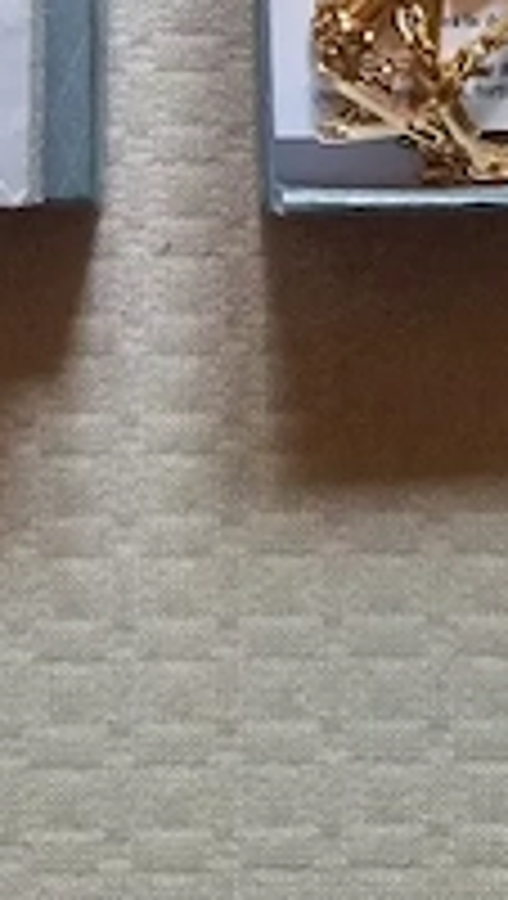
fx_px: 1193
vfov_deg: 37.3
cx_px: 225
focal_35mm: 50
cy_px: 18
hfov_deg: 24.0
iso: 250
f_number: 1.8
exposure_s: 1/50
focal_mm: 5.54
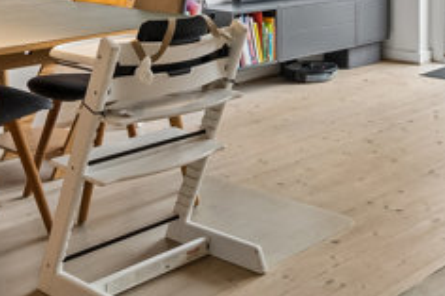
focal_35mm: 61
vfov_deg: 20.3
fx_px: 753
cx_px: 473
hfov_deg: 30.0
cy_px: -91
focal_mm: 18
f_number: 7.1
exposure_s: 1/25
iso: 400
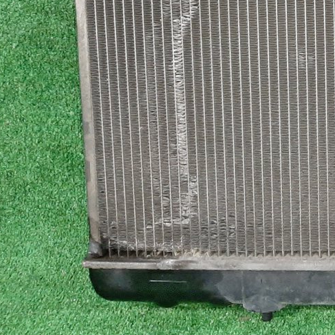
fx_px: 745
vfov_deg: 24.4
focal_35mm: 68
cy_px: 12
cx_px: 444
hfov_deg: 22.5
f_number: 1.7
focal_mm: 3.93
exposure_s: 1/25
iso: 330
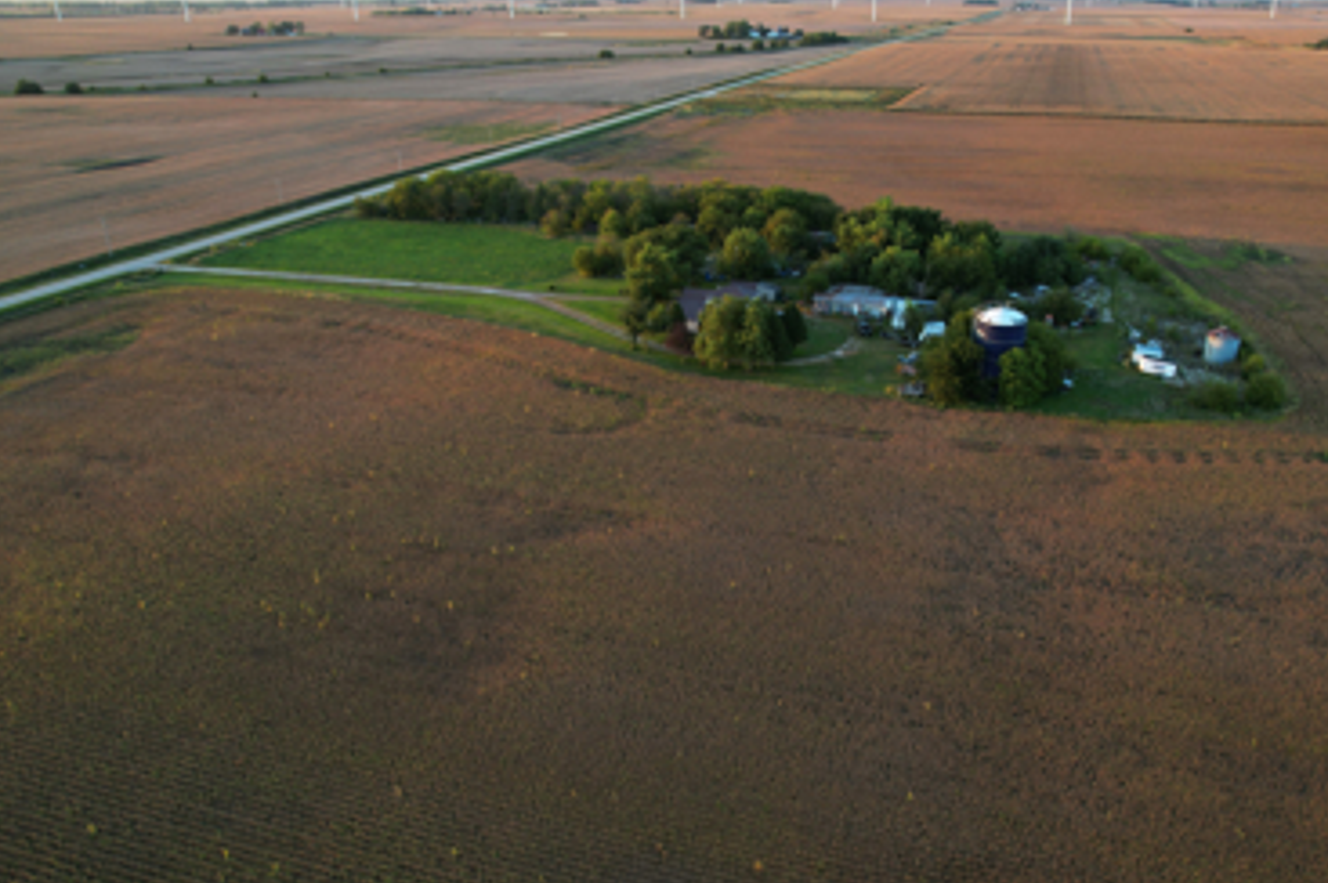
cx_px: 756
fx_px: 995
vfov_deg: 47.8
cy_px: 431
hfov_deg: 67.1
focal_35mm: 27
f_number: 2.8
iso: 100
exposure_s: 1/120
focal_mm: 8.38
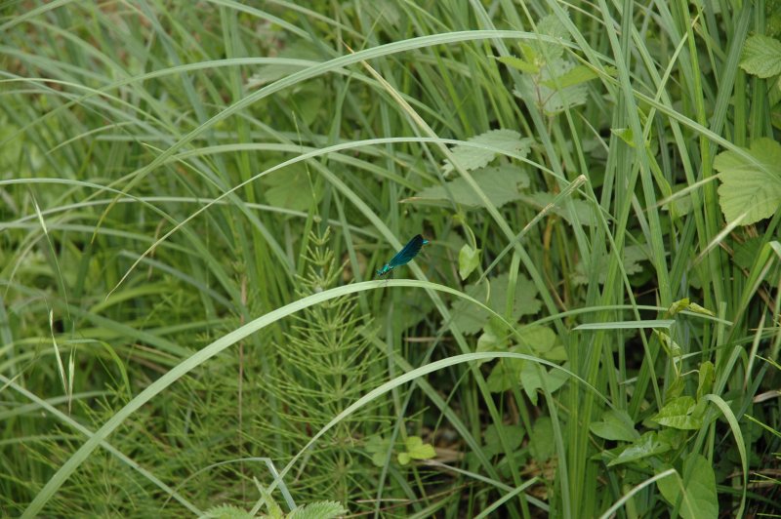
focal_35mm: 105
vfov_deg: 13.0
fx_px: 2276
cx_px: 390
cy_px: 260
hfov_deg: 19.5
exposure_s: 1/200
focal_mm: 70
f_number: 4.5
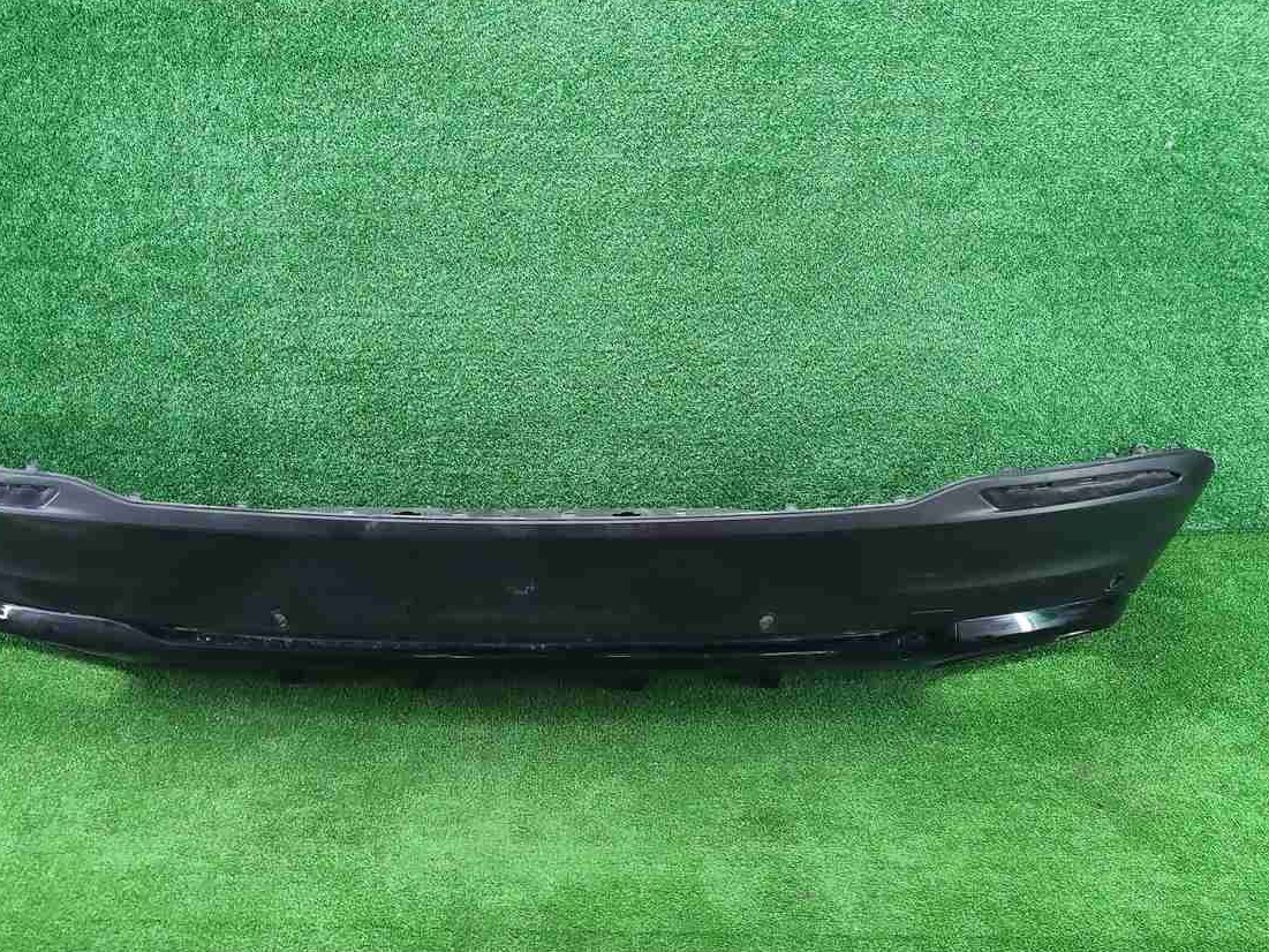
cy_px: 499
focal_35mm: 34
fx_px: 1247
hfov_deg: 53.8
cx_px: 557
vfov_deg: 41.8
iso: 238
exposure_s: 1/50
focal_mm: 5.4
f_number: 1.8
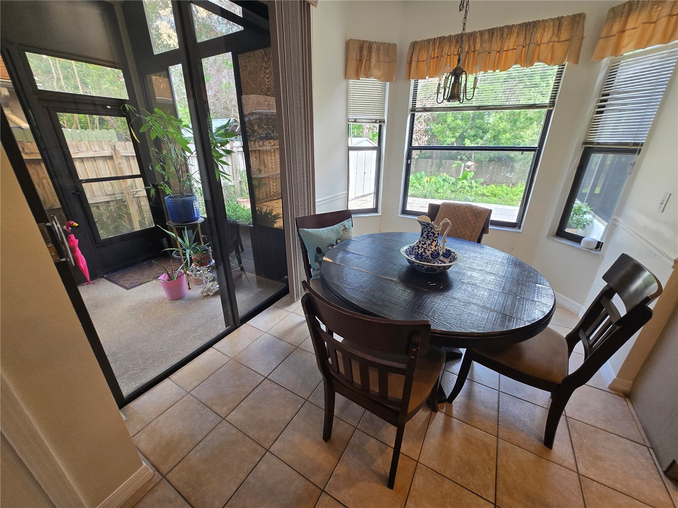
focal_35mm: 13
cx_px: 339
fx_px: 255
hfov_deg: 106.2
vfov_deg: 89.9
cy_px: 254
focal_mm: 1.7
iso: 80
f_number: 2.2
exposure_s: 1/60
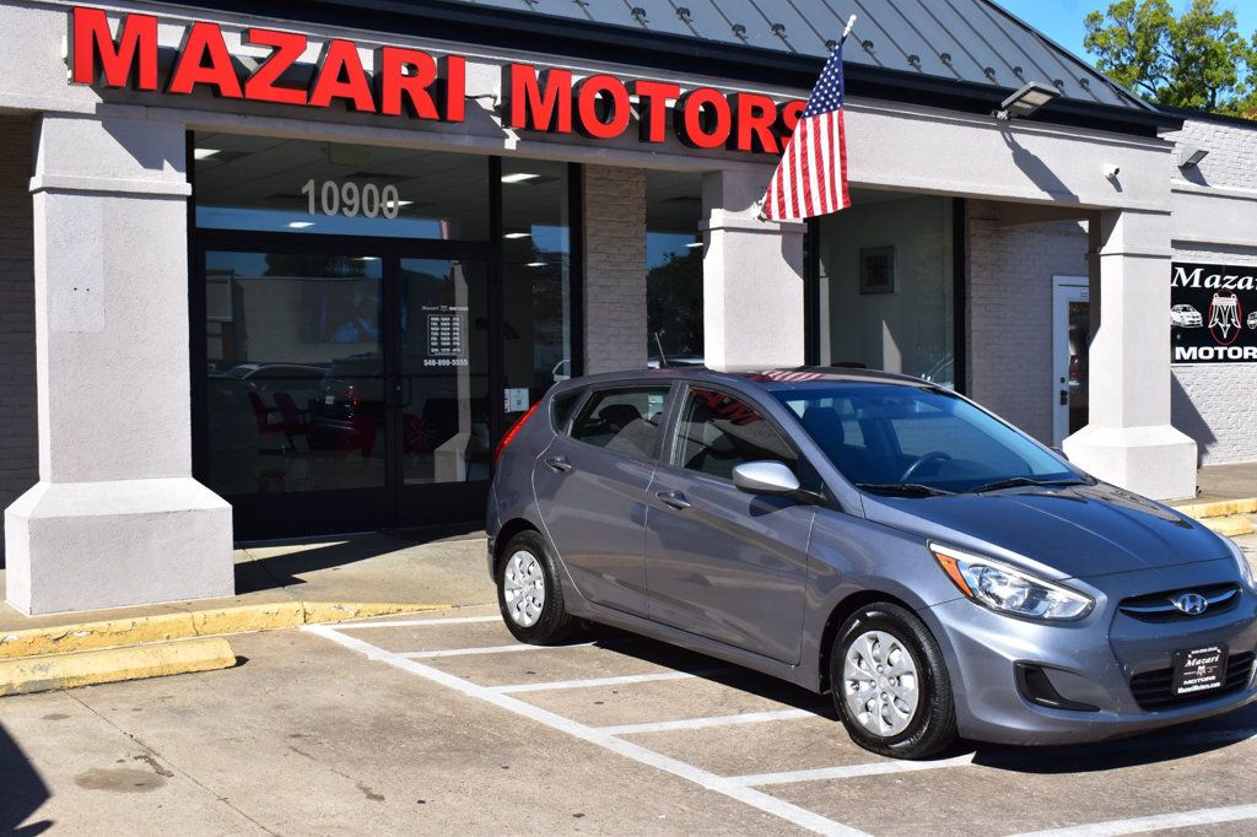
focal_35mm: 42
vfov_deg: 31.9
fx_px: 1466
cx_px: 628
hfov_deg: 46.4
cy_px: 418
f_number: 11
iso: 360
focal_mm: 28
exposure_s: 1/500
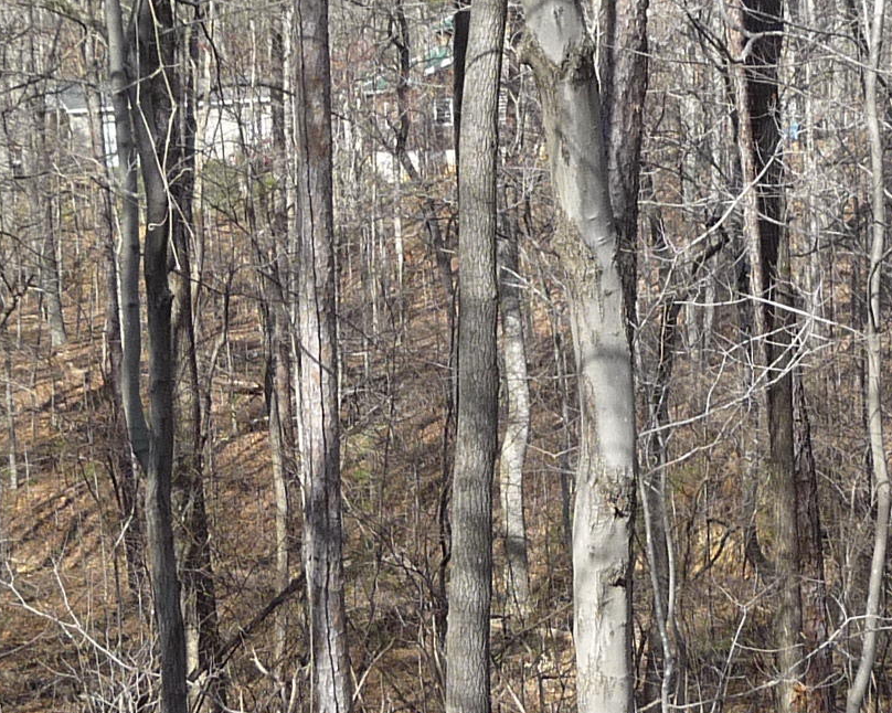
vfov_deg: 16.4
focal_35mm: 94
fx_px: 2481
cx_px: 537
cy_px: 394
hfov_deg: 20.4
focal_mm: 4.7
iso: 100
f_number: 3.3
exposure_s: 1/400
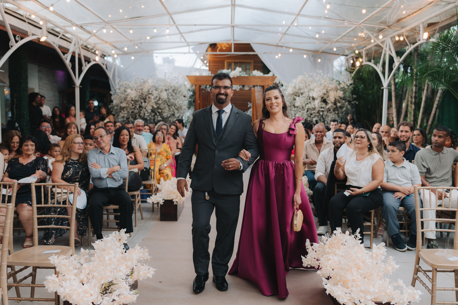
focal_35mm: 35
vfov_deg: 37.9
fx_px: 445
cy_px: 152
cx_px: 229
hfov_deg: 54.4
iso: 250
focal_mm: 35
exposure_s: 1/320
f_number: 2.2
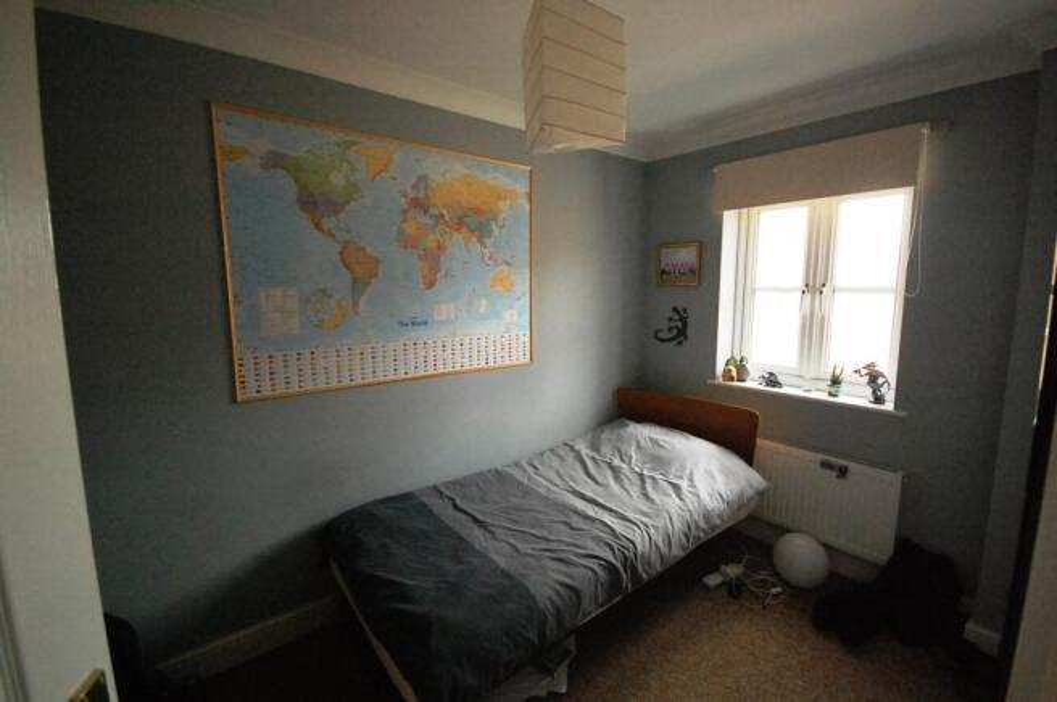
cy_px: 351
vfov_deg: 77.2
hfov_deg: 100.4
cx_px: 528
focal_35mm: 15
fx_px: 440
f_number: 4
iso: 1600
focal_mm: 10
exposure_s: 1/60
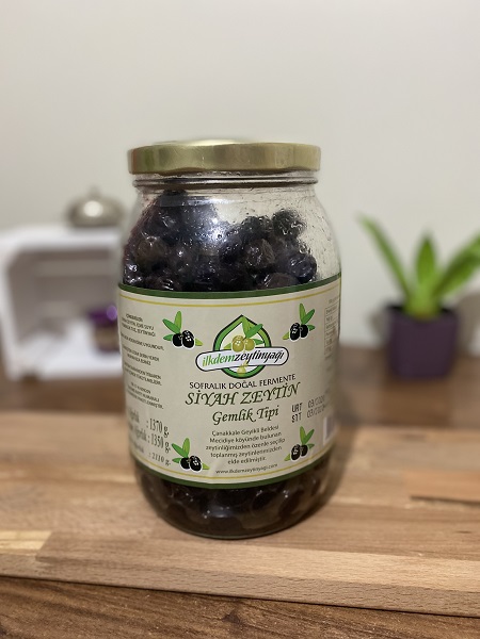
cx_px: 240
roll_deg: +0.8
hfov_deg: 53.1
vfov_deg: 67.3
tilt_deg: -14.5
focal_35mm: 26
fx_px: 481
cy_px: 320
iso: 400
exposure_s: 1/33
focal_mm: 4.25
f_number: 1.8
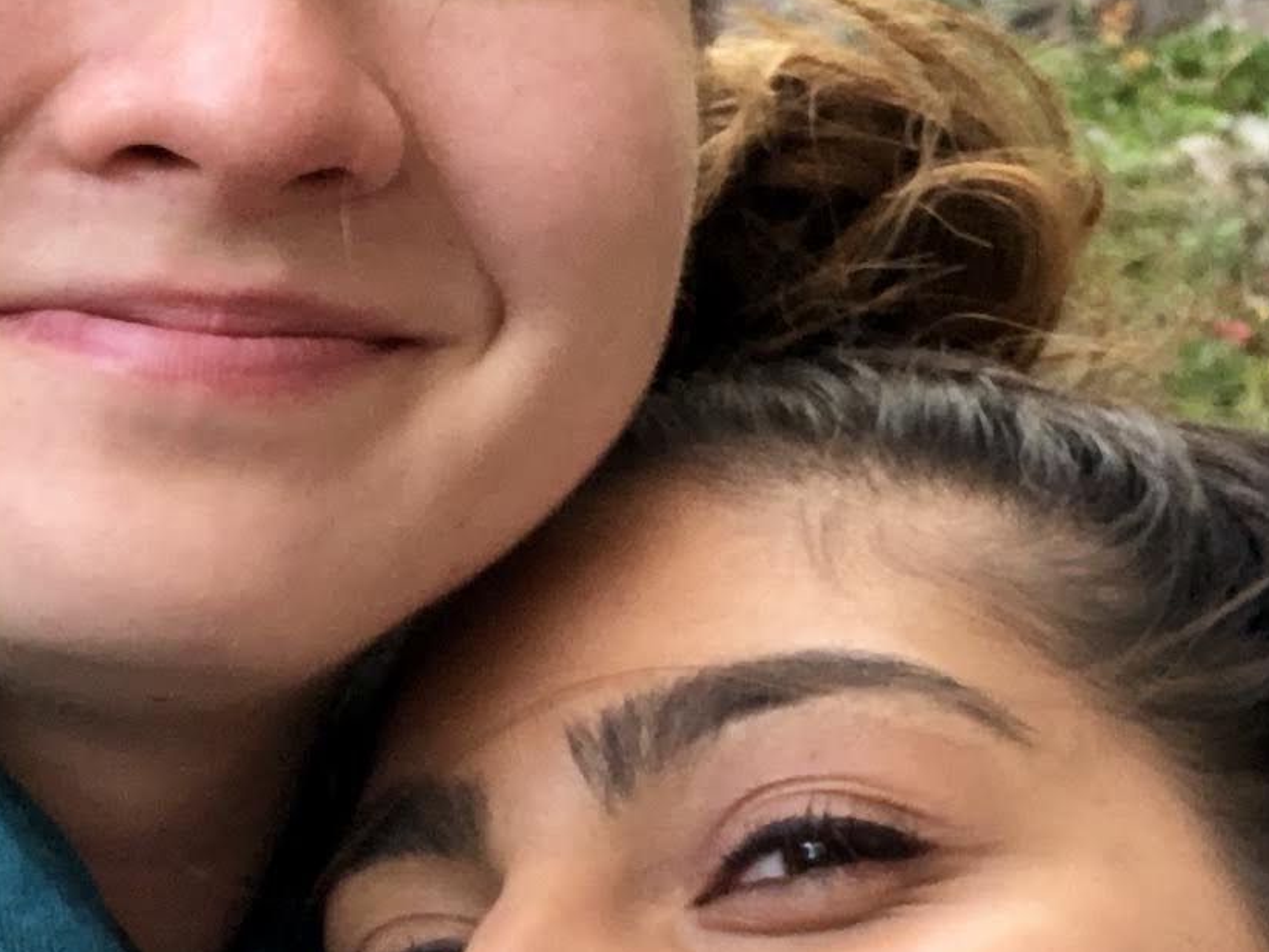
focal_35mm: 120
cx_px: 166
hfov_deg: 16.2
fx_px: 4399
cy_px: 467
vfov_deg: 12.3
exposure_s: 1/120
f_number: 2.2
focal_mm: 2.87
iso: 40
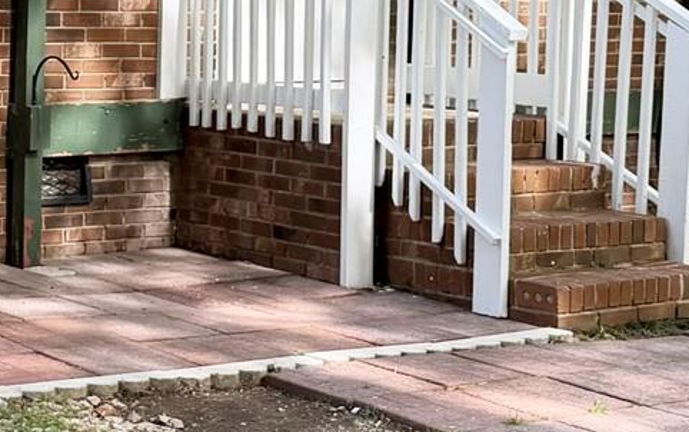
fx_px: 2029
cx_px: 1
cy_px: 64
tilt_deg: -3.2
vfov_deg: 12.1
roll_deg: -0.5
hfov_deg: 18.8
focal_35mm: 108
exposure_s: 1/1156
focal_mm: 6.76
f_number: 1.78
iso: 100
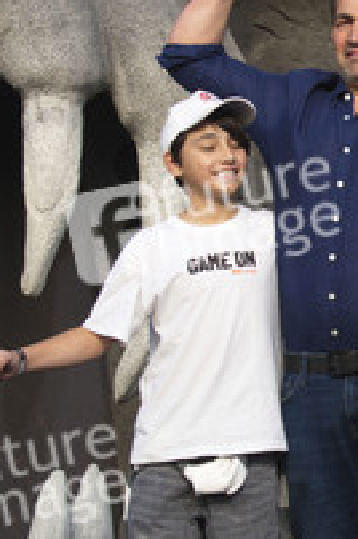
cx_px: 281
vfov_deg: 22.8
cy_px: 355
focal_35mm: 89
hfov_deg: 15.2
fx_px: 1332
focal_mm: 45
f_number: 6.3
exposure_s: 1/250
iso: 320
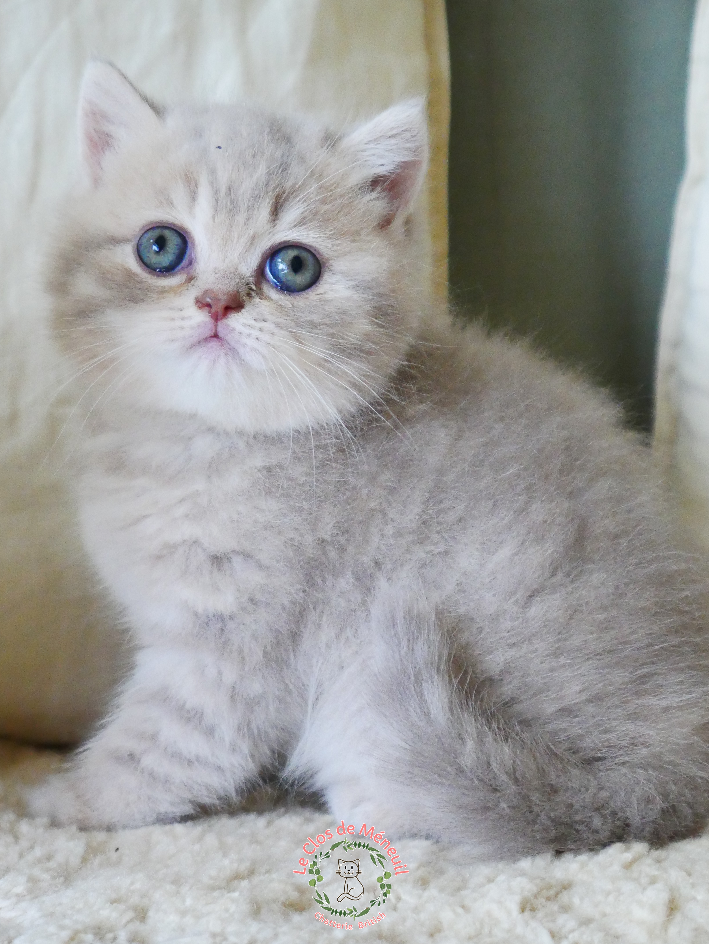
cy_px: 495
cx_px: 346
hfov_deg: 16.4
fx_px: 2456
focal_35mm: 90
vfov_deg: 21.8
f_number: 5.6
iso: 3200
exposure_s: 1/160
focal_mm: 42
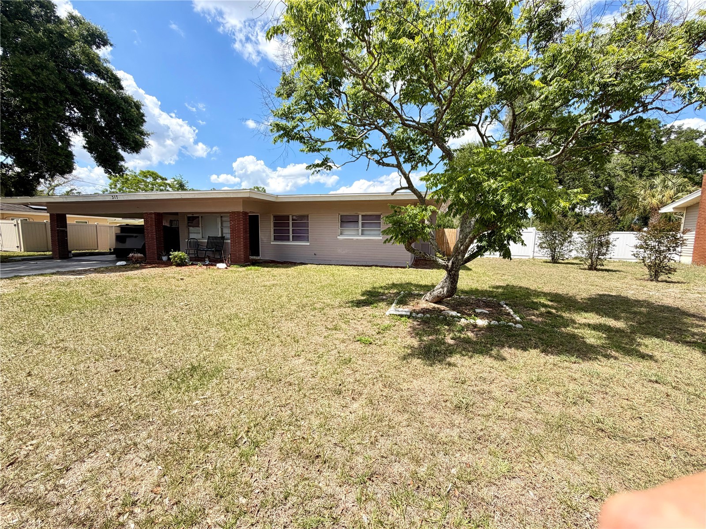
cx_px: 353
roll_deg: +0.6
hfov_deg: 102.1
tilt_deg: -5.3
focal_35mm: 14
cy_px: 264
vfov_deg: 85.7
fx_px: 286
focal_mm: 2.22
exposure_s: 1/770
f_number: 2.2
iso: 32
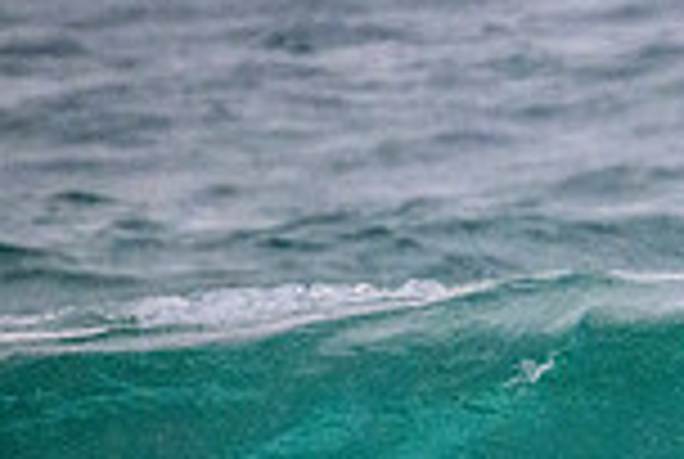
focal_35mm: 2286
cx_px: 1260
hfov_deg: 0.9
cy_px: 718
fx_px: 43519
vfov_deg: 0.6
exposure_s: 1/2000
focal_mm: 600
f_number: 11
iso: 6400
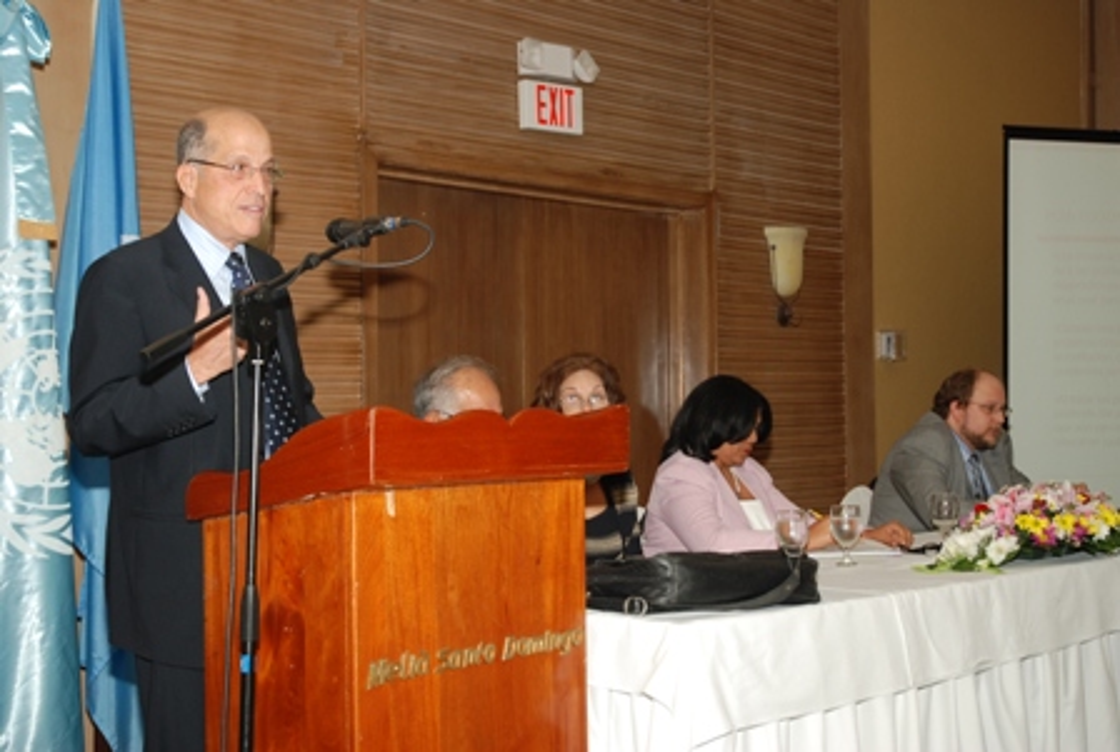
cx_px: 560
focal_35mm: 51
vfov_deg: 26.6
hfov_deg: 38.8
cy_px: 376
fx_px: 1590
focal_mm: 34
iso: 250
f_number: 5
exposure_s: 1/60
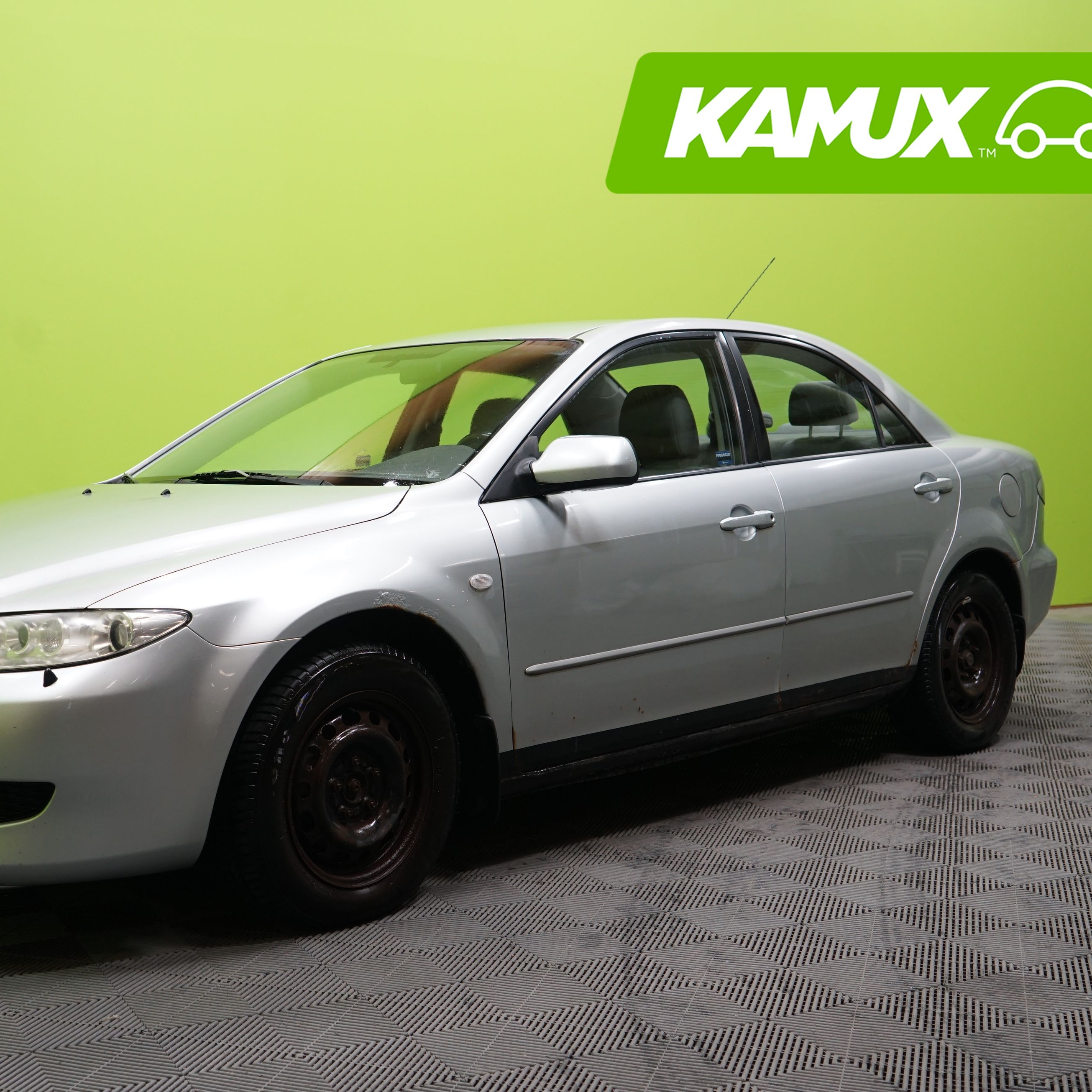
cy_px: 548
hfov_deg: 40.6
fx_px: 1463
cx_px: 399
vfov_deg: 40.9
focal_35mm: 41
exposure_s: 1/80
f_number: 4.5
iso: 640
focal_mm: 32
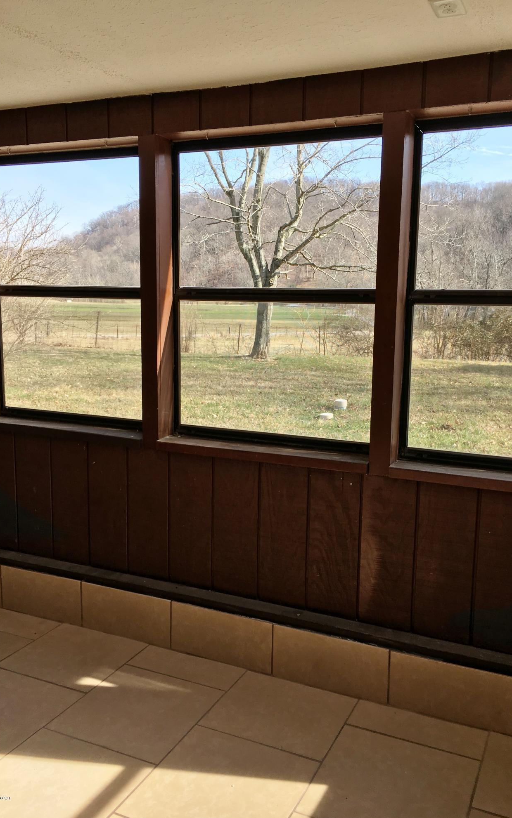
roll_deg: -0.5
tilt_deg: -9.9
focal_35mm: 31
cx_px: 271
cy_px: 411
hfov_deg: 40.6
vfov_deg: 61.2
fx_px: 692
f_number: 2.2
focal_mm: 4.15
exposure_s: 1/427
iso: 25
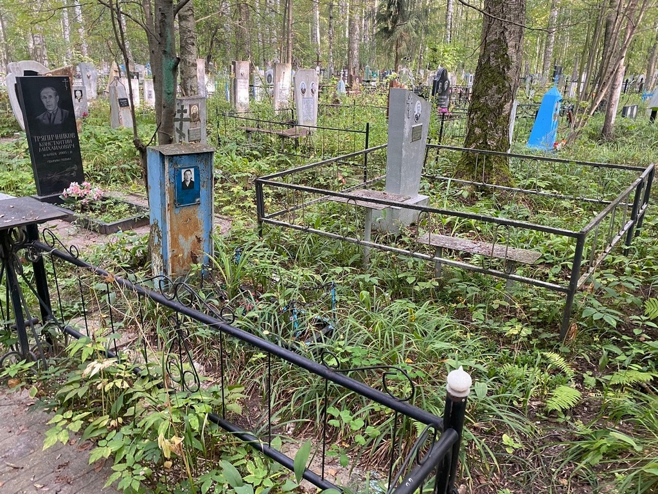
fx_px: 494
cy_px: 247
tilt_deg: -14.6
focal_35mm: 26
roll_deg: -2.5
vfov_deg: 53.1
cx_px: 329
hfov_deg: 67.3
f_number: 1.8
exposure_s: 1/73
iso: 125
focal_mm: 4.25
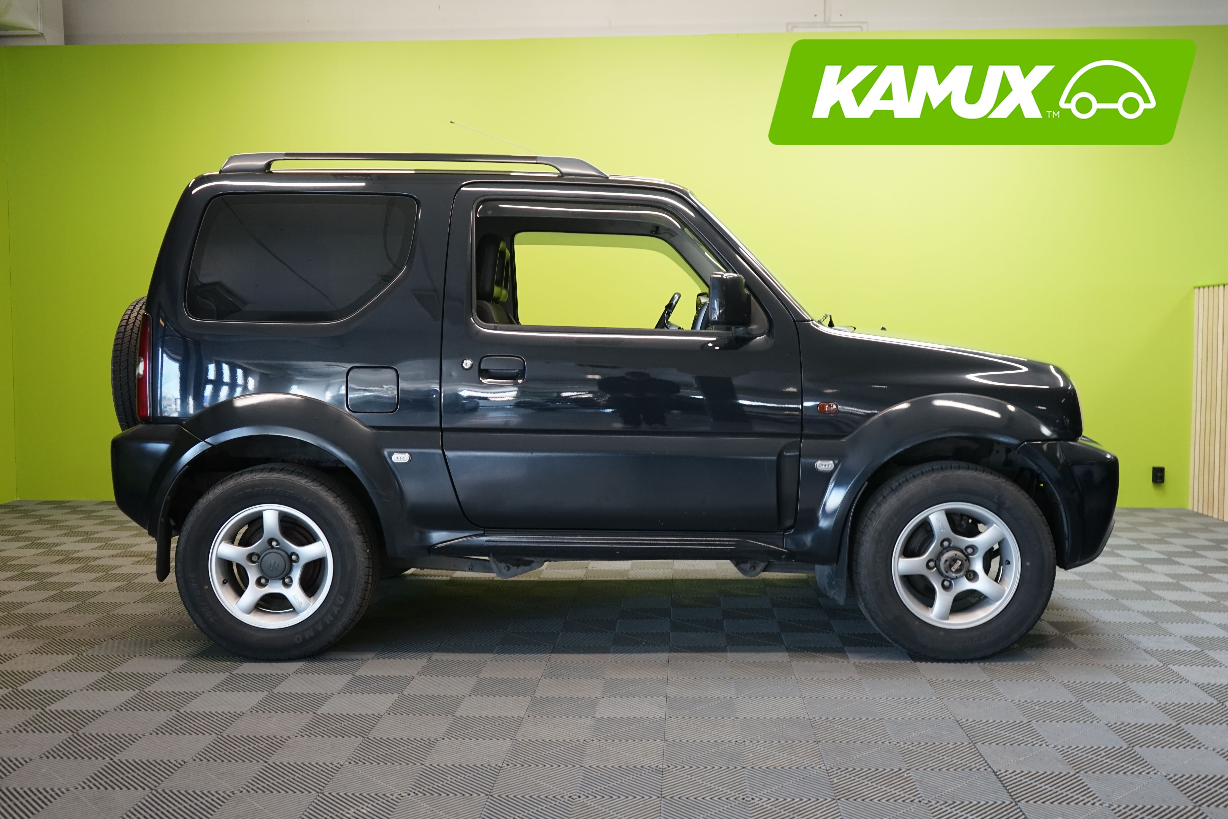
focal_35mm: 34
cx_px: 614
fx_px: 1160
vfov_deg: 38.9
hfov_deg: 55.8
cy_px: 410
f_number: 4.5
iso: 1000
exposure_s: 1/30
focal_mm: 34
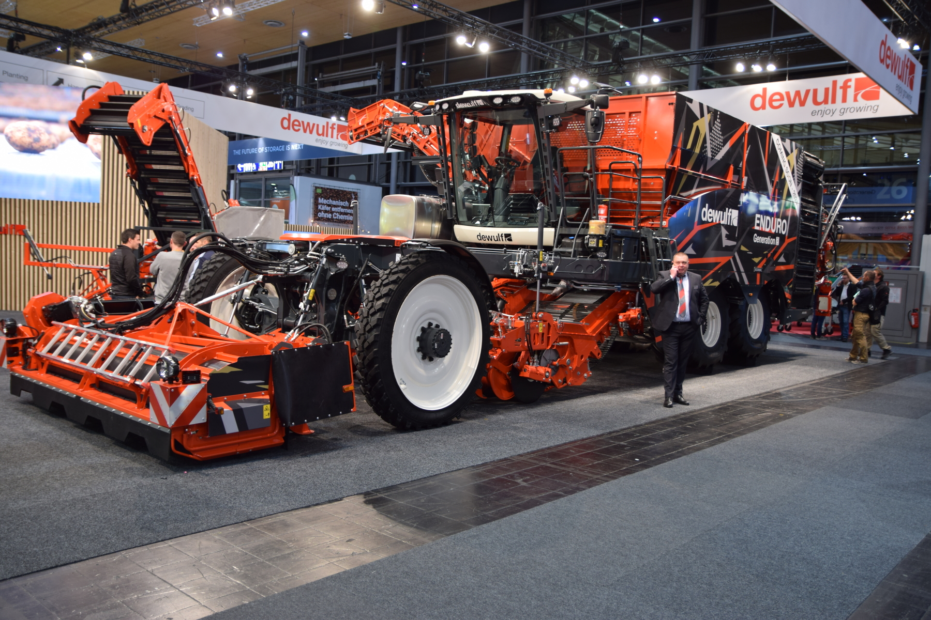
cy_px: 310
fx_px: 776
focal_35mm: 30
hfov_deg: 61.9
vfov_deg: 43.6
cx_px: 466
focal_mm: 20
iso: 200
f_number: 3.2
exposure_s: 1/40
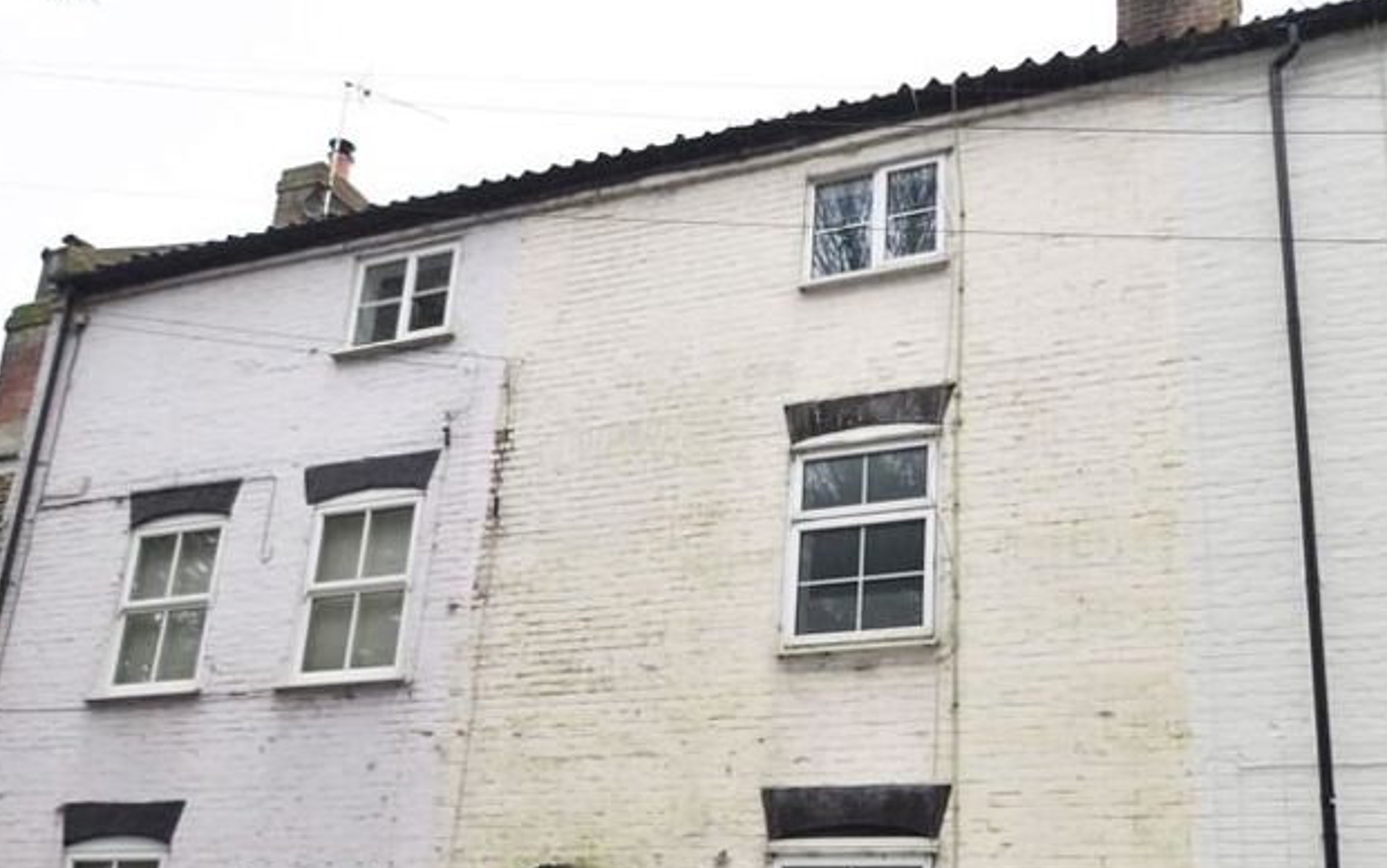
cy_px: 623
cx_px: 906
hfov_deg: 60.0
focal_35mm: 31
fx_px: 1172
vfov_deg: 39.8
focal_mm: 12
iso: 220
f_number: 5
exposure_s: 1/200
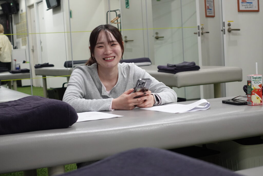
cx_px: 132
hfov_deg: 28.8
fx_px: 511
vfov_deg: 19.5
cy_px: 88
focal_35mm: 70
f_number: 2.8
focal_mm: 25.7
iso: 800
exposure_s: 1/80
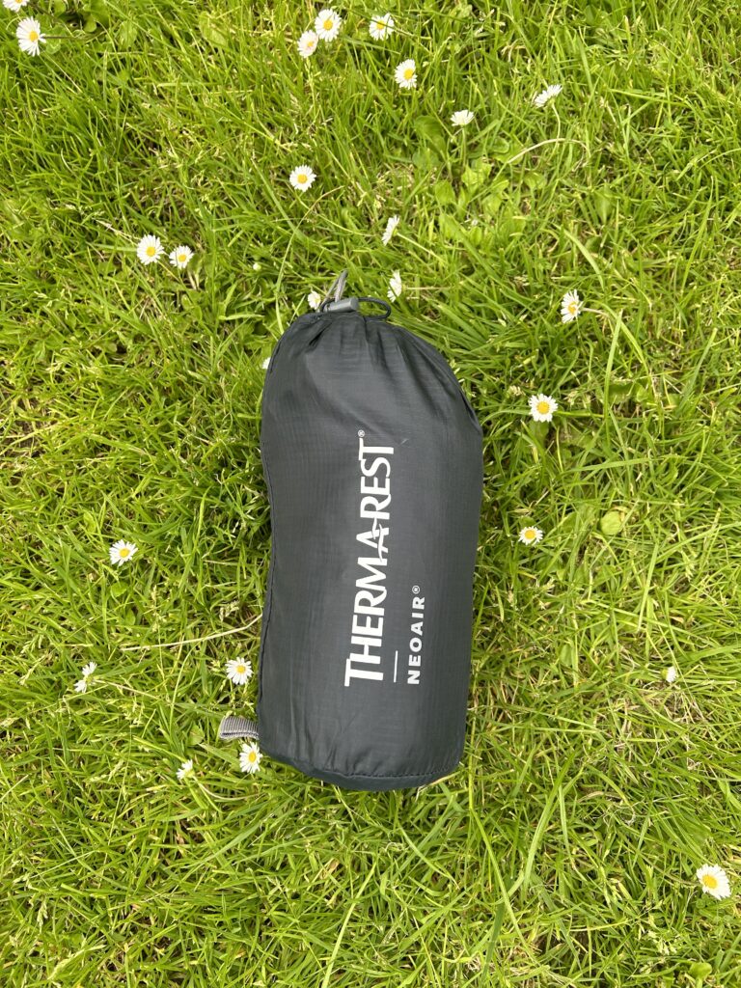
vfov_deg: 67.3
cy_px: 494
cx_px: 370
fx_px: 742
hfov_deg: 53.1
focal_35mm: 26
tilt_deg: -76.5
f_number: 1.5
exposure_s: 1/473
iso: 50
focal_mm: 5.7
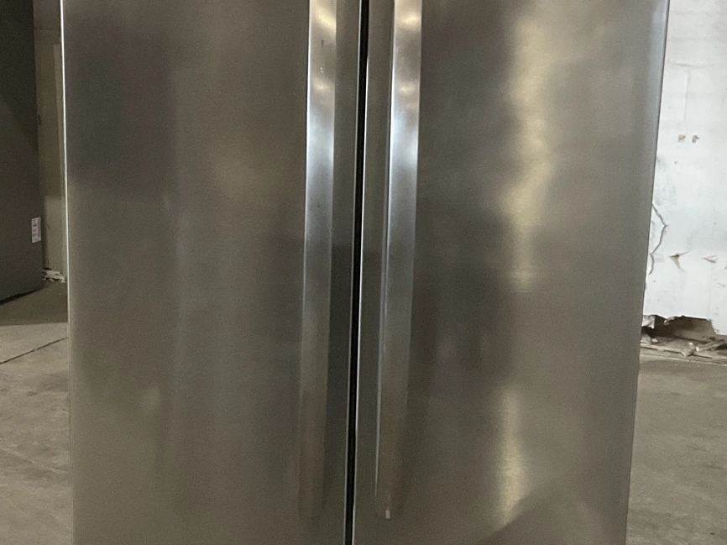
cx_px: 302
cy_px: 348
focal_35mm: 67
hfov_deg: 28.9
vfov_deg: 21.9
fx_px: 1407
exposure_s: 1/60
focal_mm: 3
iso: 250
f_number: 1.8
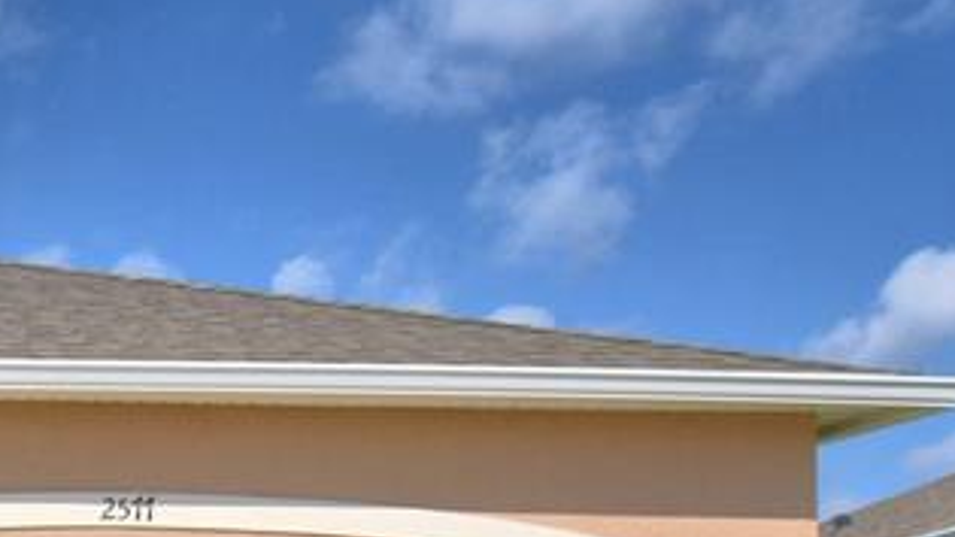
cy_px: 731
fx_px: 1899
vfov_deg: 15.2
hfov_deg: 23.0
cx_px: -464
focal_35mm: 75
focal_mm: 15
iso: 100
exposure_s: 1/1250
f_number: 5.3
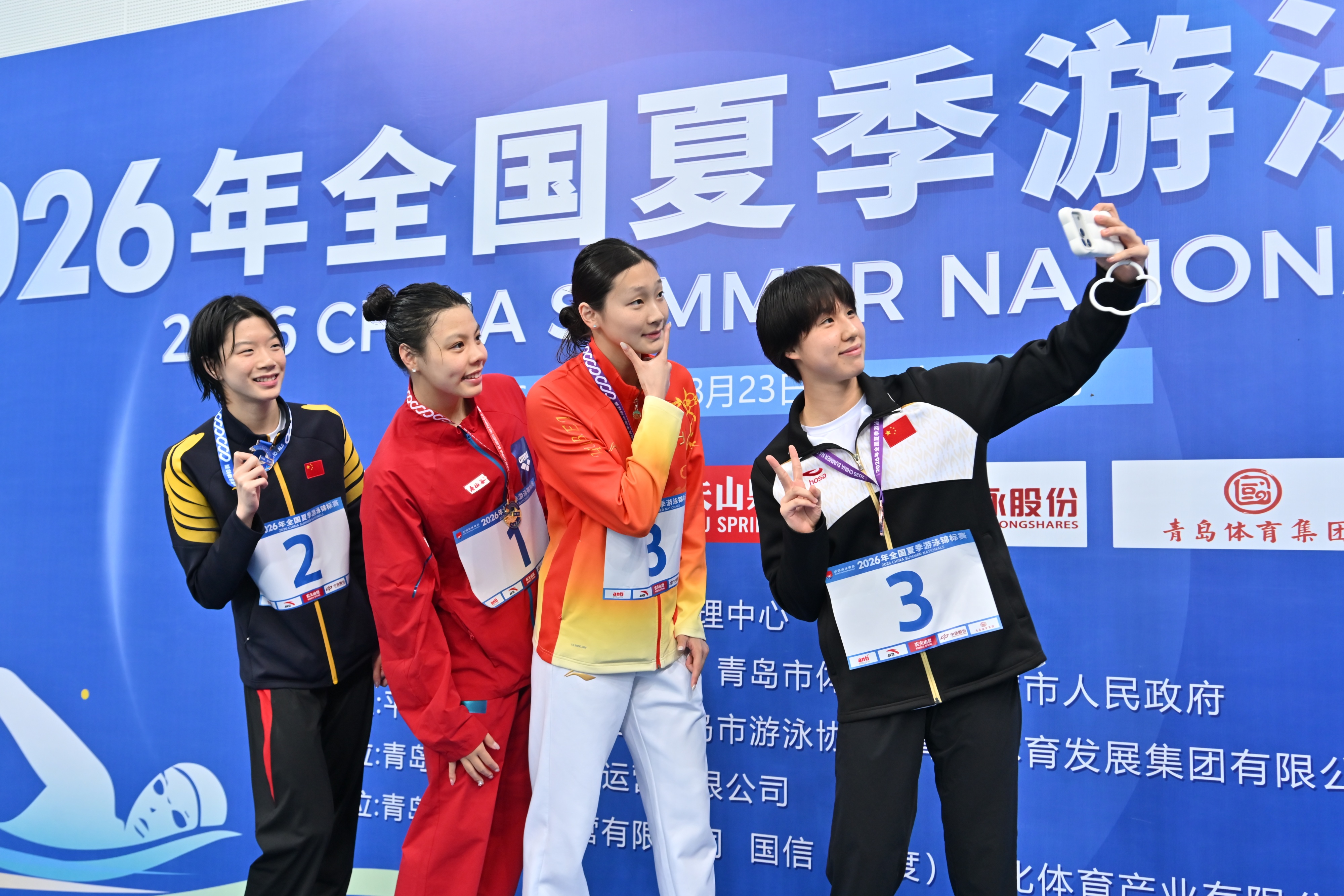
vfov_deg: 43.6
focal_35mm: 30
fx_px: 1120
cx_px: 672
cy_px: 448
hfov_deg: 61.9
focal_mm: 30
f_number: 5.6
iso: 1250
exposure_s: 1/200
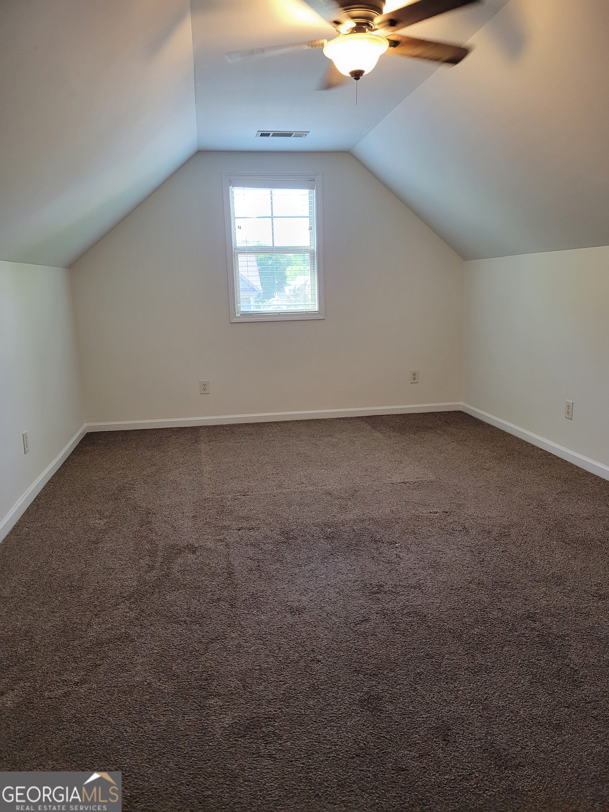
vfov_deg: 67.3
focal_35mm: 26
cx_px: 304
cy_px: 406
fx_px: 610
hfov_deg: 53.1
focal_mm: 5.4
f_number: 1.8
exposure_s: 1/120
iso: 320
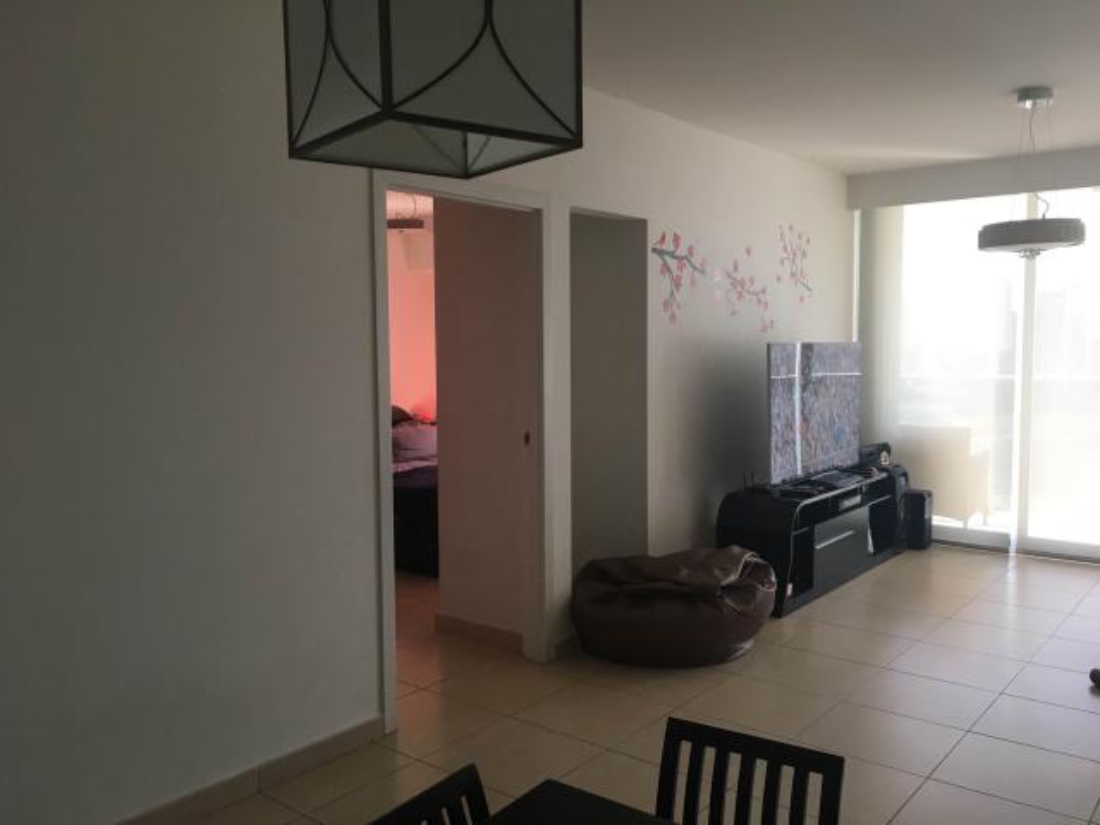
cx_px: 550
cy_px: 412
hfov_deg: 61.7
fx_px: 922
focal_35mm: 29
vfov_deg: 48.2
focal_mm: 4.15
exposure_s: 1/33
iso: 40
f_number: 2.2
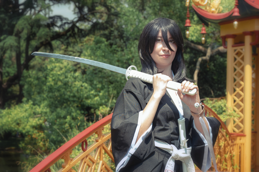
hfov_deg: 28.9
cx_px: 130
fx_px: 503
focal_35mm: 70
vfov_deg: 19.4
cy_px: 86
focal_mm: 70
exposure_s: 1/125
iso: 100
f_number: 7.1
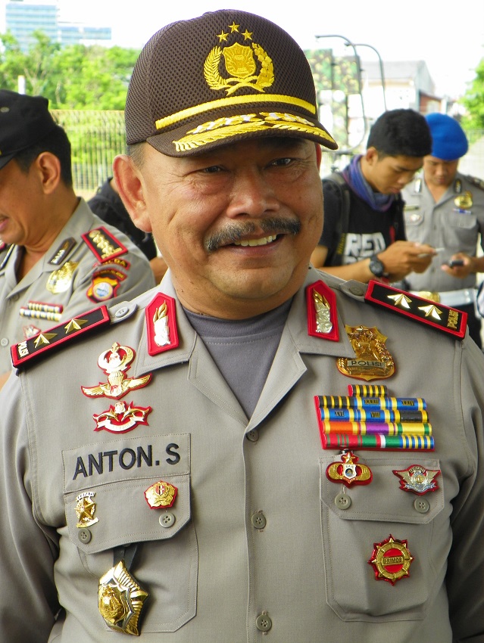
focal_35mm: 95
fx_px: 1768
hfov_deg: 15.6
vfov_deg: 20.6
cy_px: 322
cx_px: 242
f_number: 4
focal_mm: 16.9
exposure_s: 1/125
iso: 64
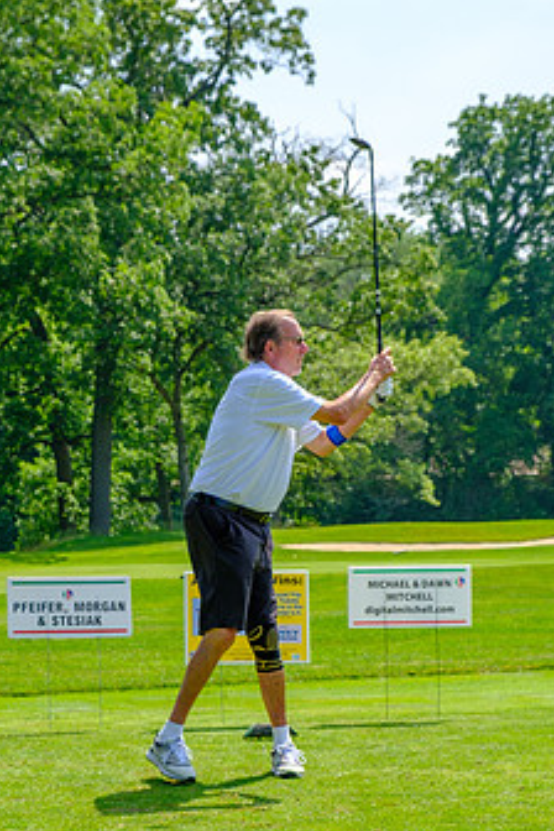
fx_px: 2562
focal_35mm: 111
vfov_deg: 18.4
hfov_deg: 12.3
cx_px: 237
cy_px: 495
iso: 200
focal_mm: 55
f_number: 6.4
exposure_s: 1/320
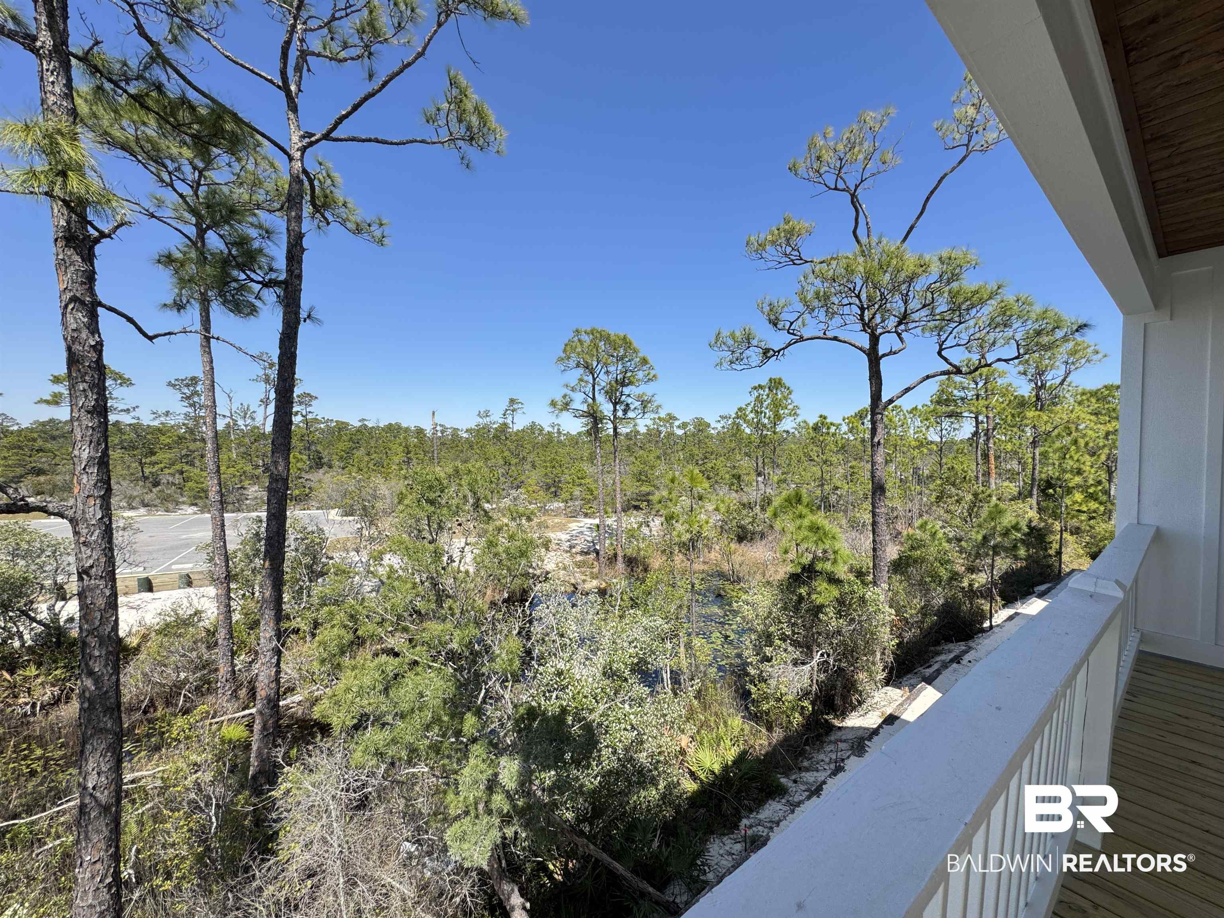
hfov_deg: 102.1
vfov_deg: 85.7
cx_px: 612
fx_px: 495
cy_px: 459
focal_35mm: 14
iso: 40
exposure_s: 1/727
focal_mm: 2.22
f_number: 2.2
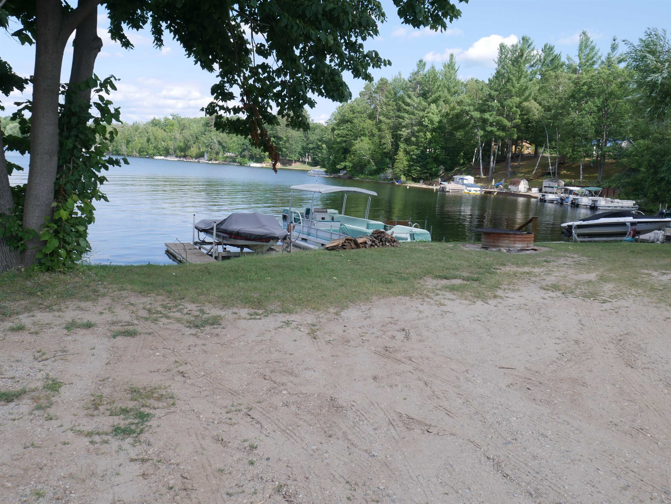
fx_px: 621
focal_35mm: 32
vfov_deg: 44.2
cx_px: 336
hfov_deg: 56.8
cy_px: 252
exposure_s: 1/160
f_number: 10
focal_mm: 16
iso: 200
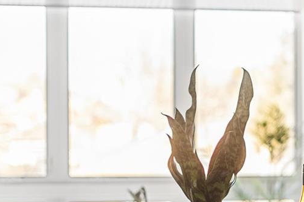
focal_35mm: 160
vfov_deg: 8.5
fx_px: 1351
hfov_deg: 12.6
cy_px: 181
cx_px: 339
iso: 160
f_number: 1.8
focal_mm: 50
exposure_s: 1/40
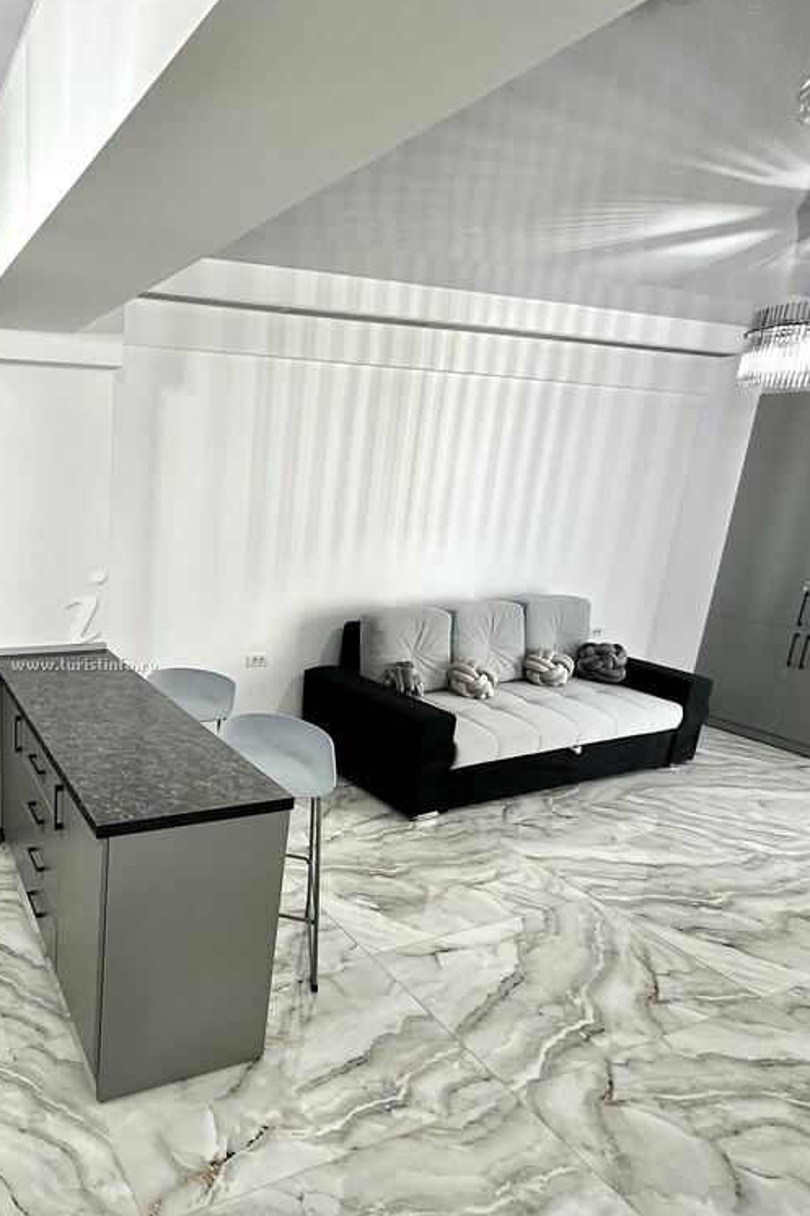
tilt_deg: -12.6
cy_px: 618
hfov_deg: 54.1
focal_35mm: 20
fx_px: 675
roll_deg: -1.2
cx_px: 83
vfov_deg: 84.0
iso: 160
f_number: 2.2
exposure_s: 1/50
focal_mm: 2.22
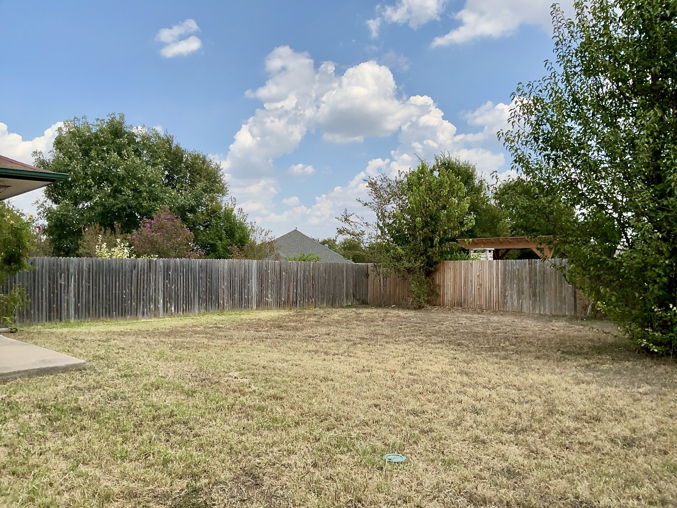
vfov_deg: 51.4
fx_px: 528
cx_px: 338
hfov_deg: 65.3
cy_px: 254
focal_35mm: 27
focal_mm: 3
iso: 25
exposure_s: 1/1912
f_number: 1.8
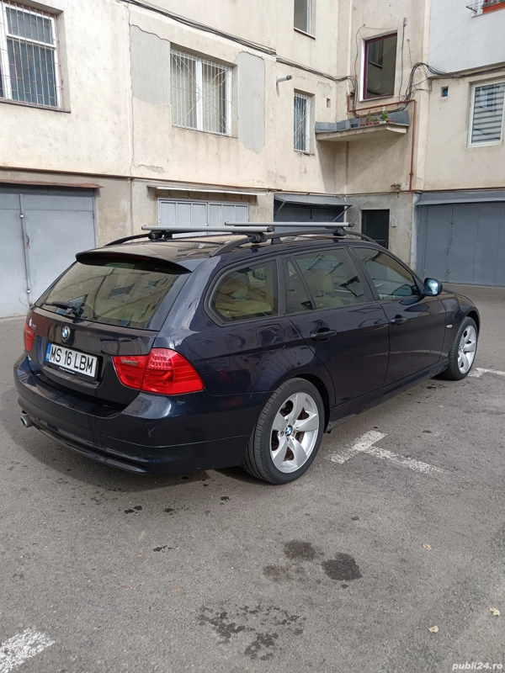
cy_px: 336
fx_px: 525
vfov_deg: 65.3
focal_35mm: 27
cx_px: 252
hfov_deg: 51.4
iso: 100
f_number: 1.9
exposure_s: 1/177
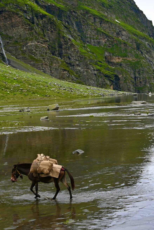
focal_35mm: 84
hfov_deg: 16.2
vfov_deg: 24.1
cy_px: 85
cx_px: 92
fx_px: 539
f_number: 5.6
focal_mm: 43
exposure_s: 1/250
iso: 100
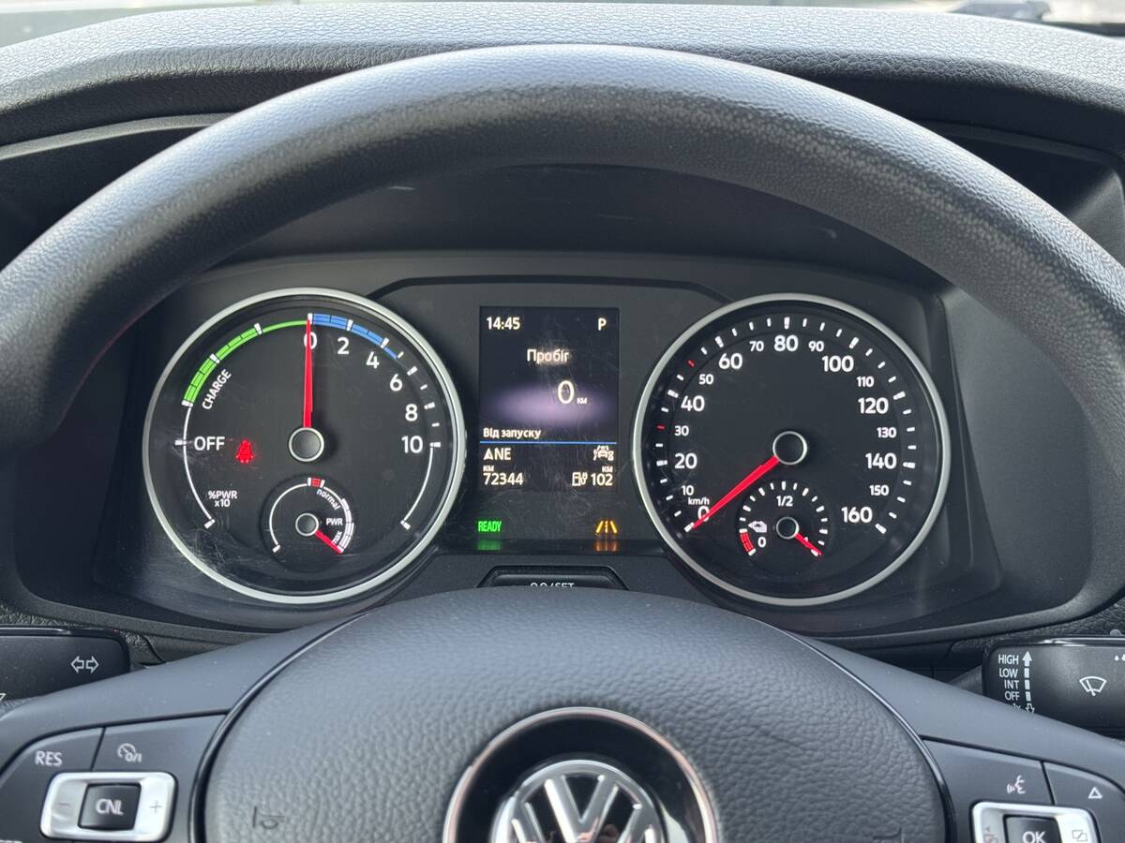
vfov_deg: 30.3
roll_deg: -1.9
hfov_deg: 39.7
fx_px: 1560
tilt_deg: -31.0
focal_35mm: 48
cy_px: 422
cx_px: 562
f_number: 1.78
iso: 250
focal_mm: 6.76
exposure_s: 1/60
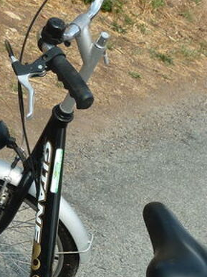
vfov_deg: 16.9
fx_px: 910
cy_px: 285
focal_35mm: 114
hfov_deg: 13.0
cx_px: 72
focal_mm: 5.5
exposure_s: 1/500
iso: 80
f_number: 2.8
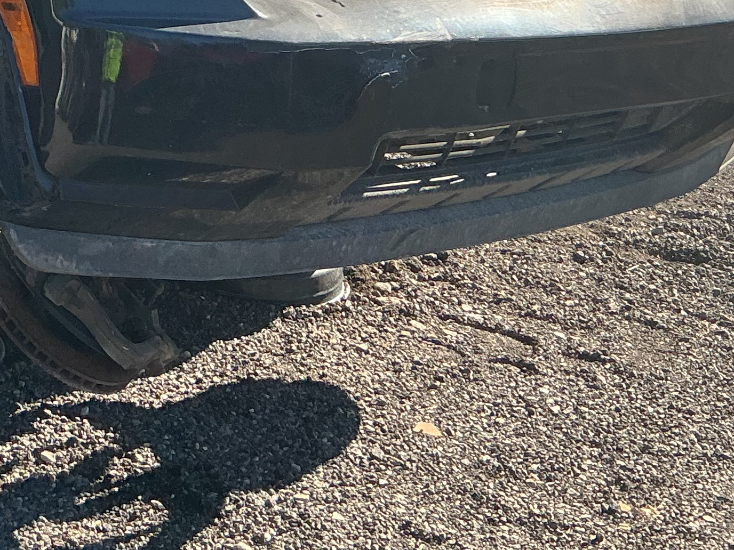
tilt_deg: -12.8
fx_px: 1802
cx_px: 35
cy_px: -140
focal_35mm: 85
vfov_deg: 16.5
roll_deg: +1.6
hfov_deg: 22.3
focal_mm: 3
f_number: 1.8
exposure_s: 1/657
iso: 25
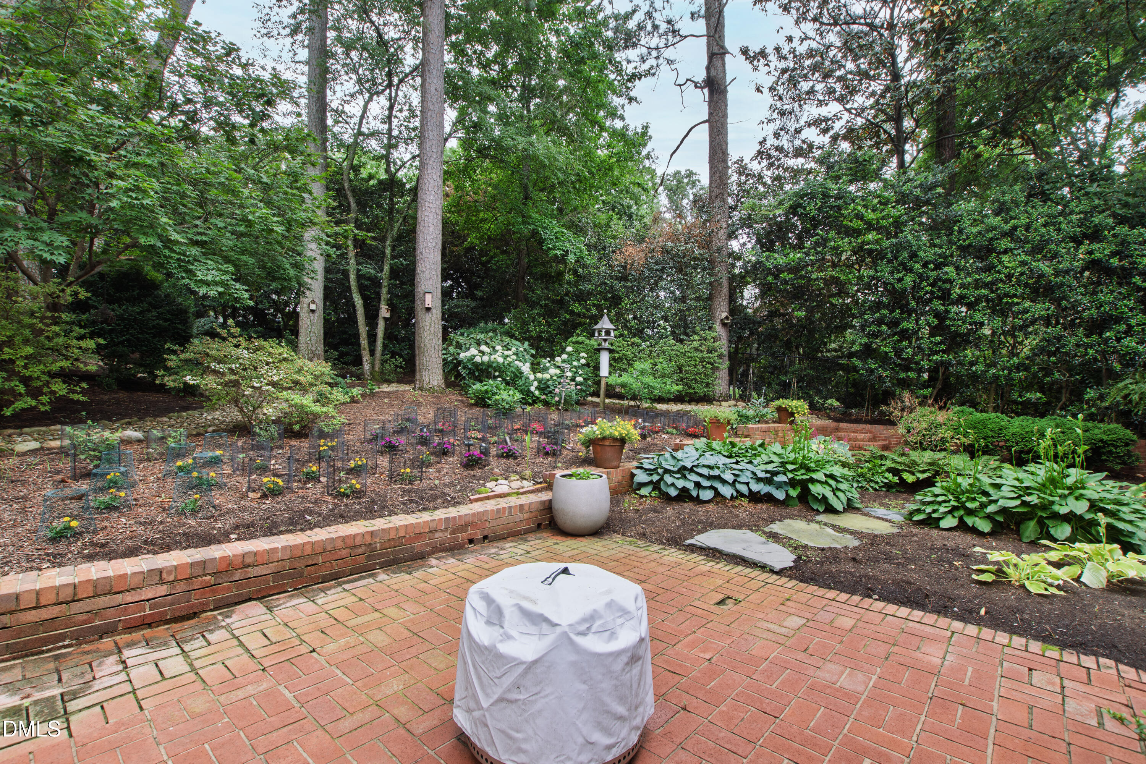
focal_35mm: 15
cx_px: 573
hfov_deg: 100.4
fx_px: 477
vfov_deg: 77.3
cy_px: 382
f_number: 8
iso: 100
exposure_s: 1/20
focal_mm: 10
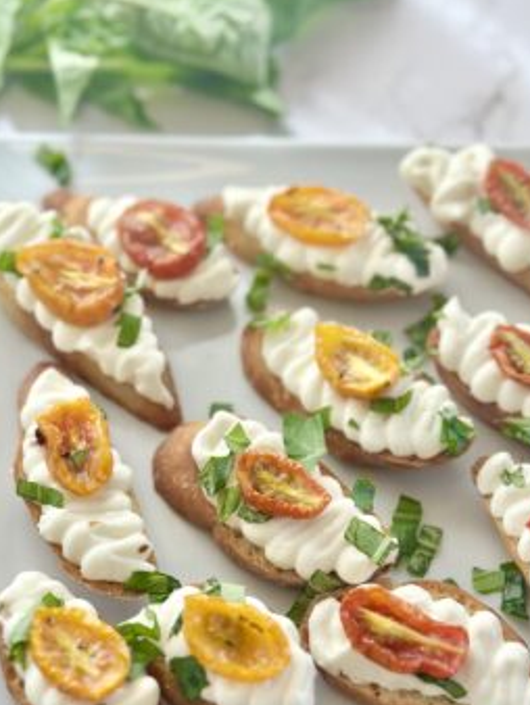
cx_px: 180
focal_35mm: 71
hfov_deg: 20.7
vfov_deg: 27.4
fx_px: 1448
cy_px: 342
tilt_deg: -55.0
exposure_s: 1/694
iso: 80
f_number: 1.78
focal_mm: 6.86
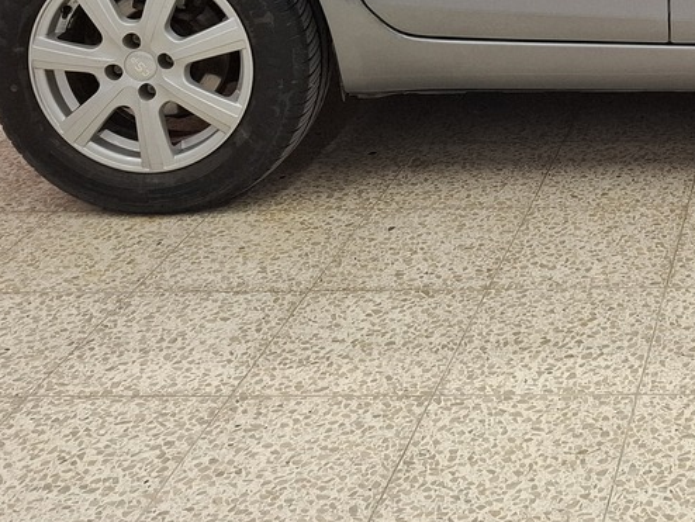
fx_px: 1346
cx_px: 805
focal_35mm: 67
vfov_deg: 19.7
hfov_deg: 26.2
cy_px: -208
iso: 125
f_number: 1.8
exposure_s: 1/100
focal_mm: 5.54
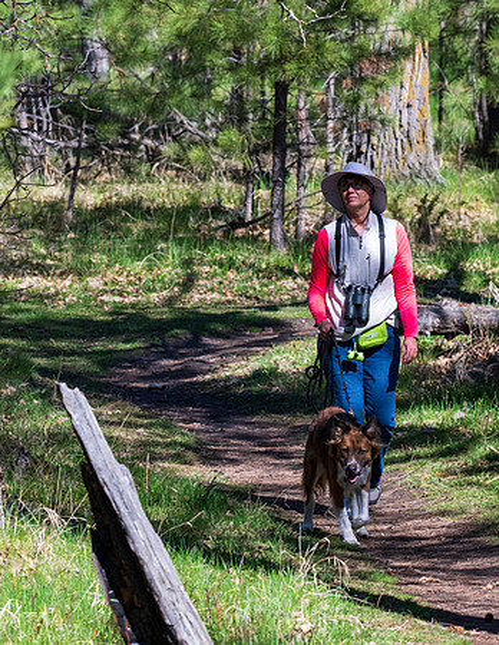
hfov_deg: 3.4
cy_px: 374
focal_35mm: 446
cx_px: 329
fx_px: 8416
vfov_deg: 4.4
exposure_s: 1/1250
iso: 1250
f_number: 9
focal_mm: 270
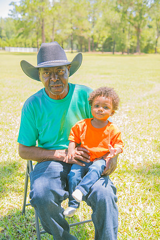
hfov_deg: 29.2
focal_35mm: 46
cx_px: 80
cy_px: 120
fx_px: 307
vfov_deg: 42.8
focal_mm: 46
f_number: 4
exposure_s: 1/100
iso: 100
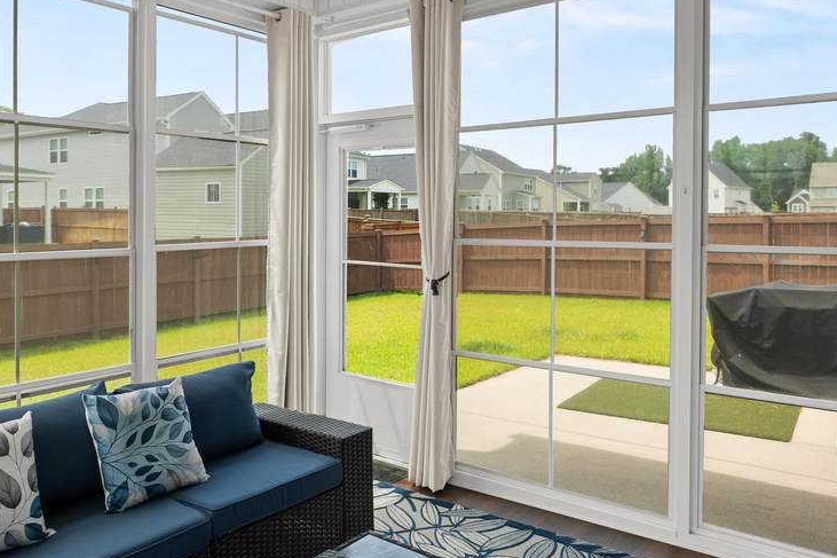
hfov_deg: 63.8
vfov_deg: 44.7
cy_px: 208
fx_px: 671
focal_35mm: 29
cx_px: 379
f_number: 6.3
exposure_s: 1/200
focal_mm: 11
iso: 320
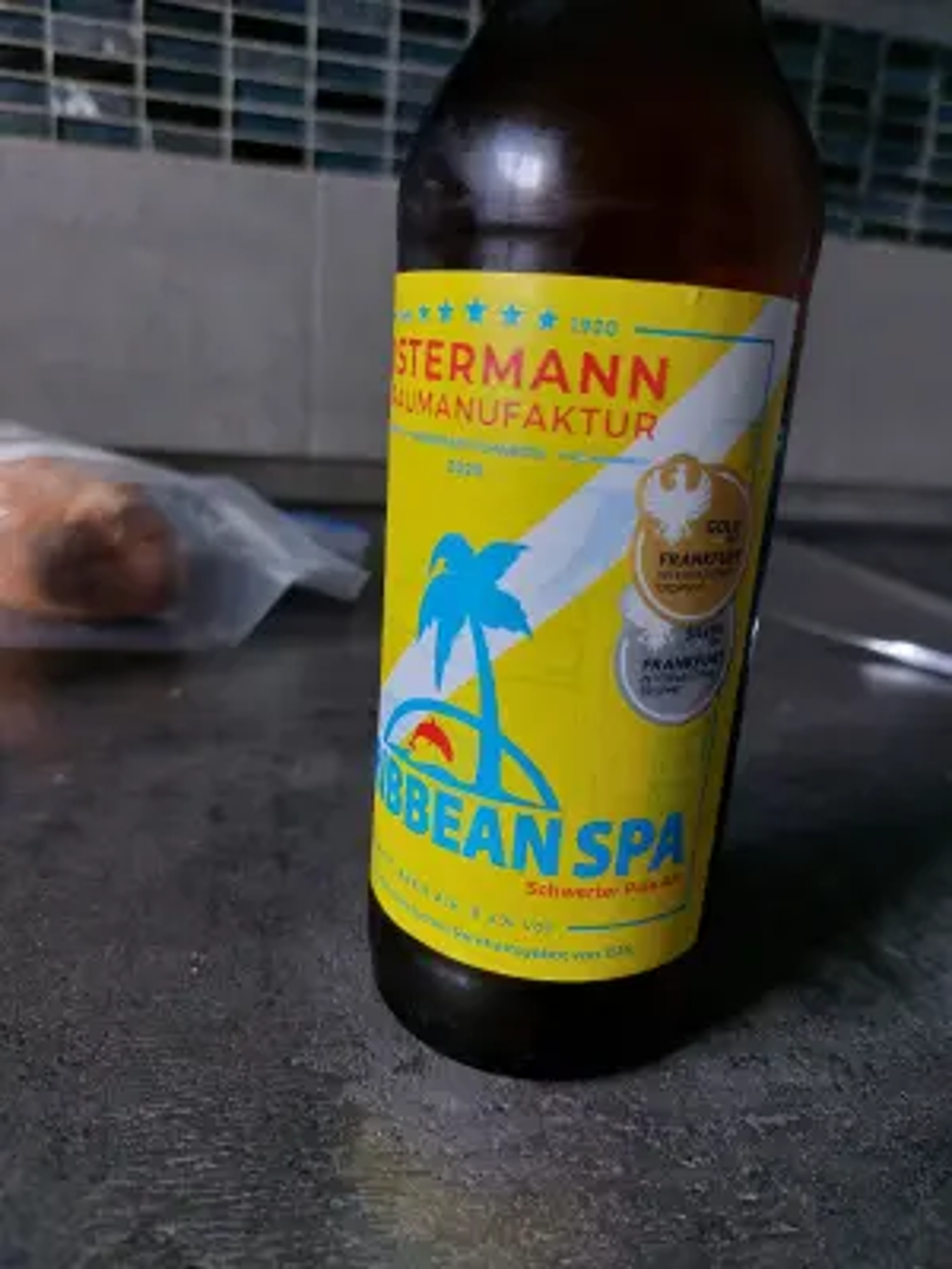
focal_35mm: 24
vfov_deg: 71.6
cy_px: 634
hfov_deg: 56.8
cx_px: 476
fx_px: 880
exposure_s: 1/50
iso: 160
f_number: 1.8
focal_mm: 5.23
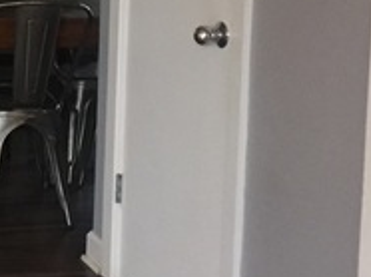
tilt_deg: -6.5
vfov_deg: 13.9
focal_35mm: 104
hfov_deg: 17.2
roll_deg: -0.7
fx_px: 1113
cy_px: -26
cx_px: -169
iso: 200
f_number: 2.2
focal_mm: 4.15
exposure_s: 1/30
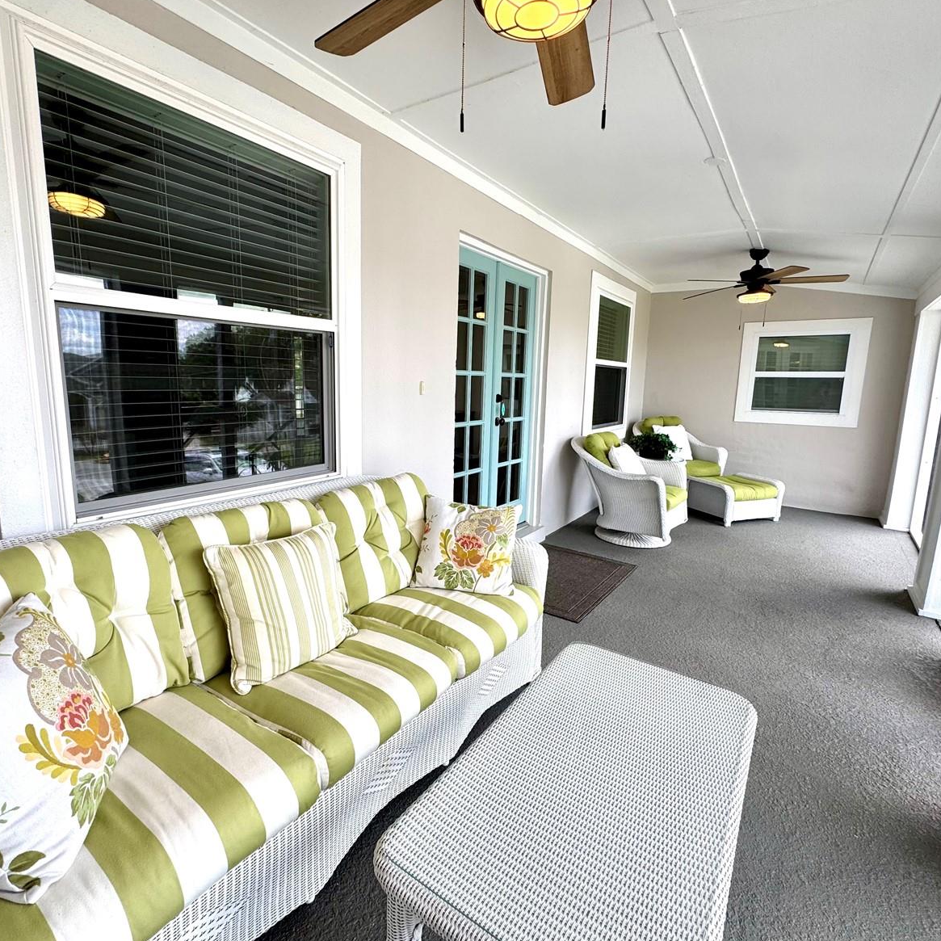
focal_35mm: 17
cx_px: 432
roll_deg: -0.9
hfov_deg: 83.8
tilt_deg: -10.0
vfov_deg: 84.0
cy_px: 466
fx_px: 523
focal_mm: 2.22
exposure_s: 1/156
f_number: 2.2
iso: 40
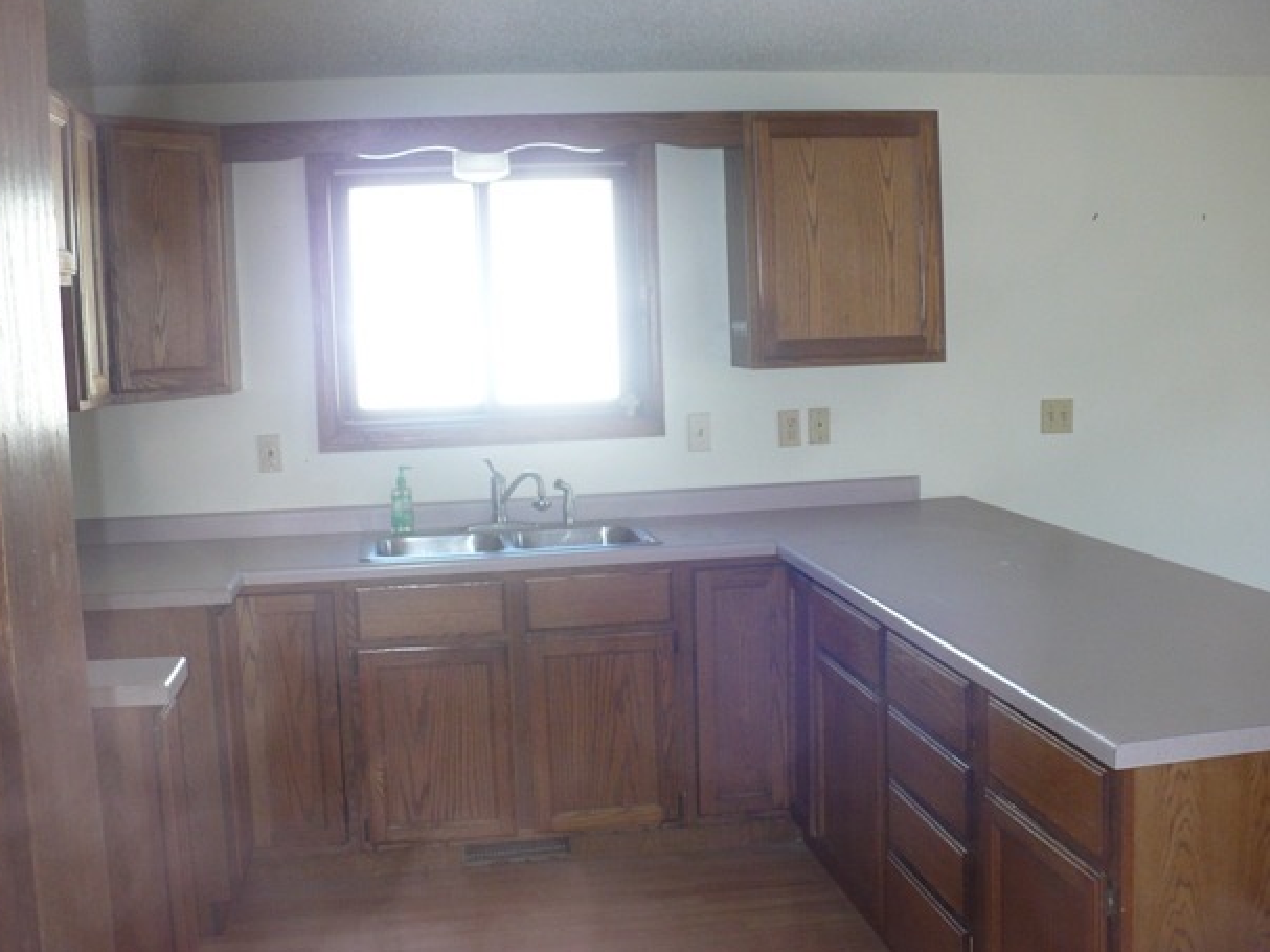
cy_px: 462
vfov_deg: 36.8
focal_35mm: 39
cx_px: 638
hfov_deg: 47.9
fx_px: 1431
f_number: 2.8
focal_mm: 6.1
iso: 160
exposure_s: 1/30
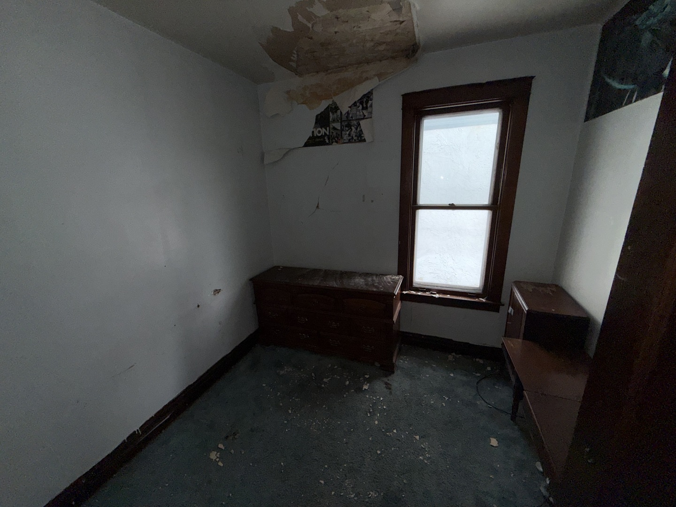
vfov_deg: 85.7
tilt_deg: -14.2
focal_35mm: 14
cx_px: 338
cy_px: 254
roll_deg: +1.0
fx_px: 273
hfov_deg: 102.1
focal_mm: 2.22
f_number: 2.2
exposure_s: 1/122
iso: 25
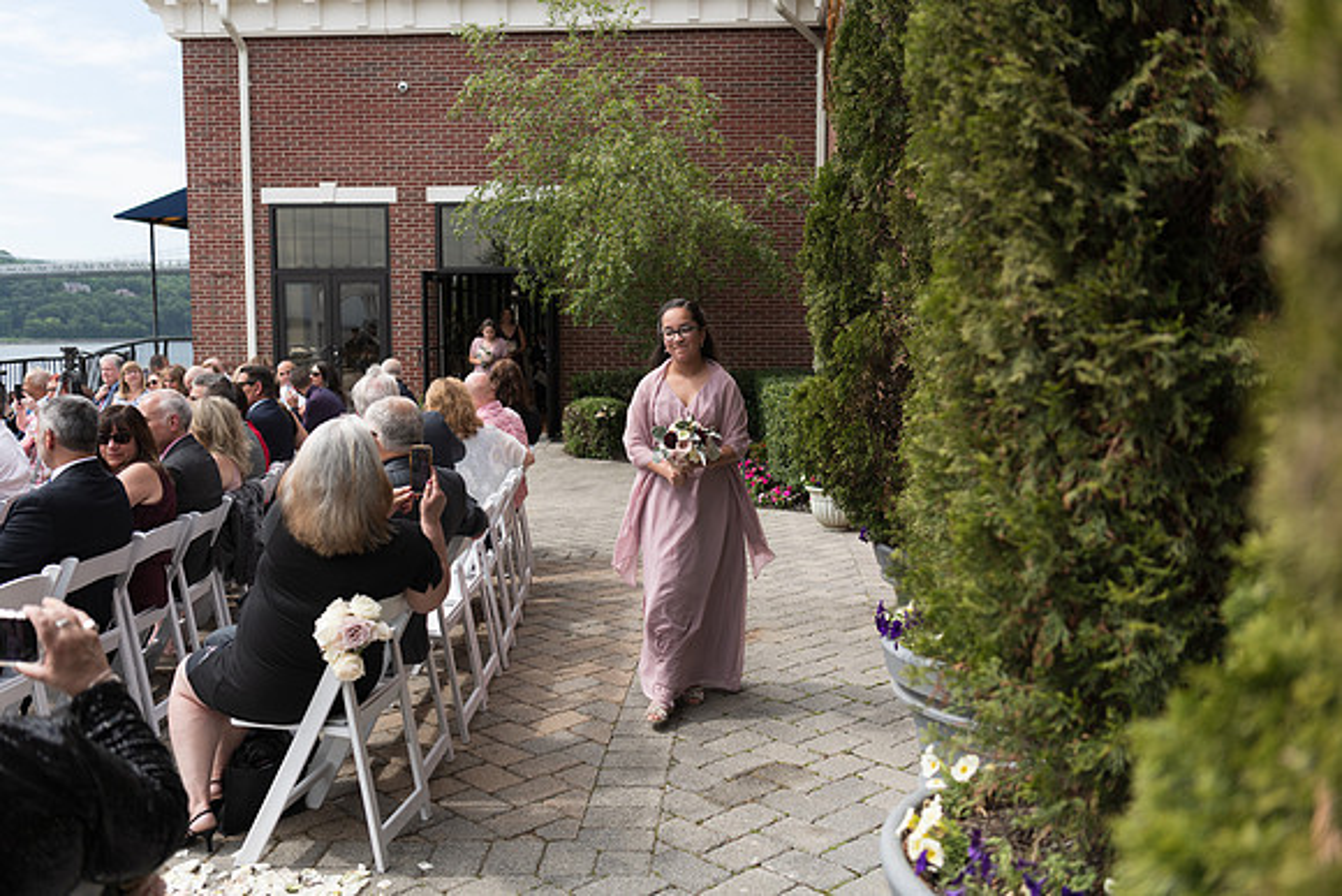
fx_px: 1268
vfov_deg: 38.9
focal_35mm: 34
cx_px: 671
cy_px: 448
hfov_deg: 55.8
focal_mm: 34
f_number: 2.8
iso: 64
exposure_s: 1/640
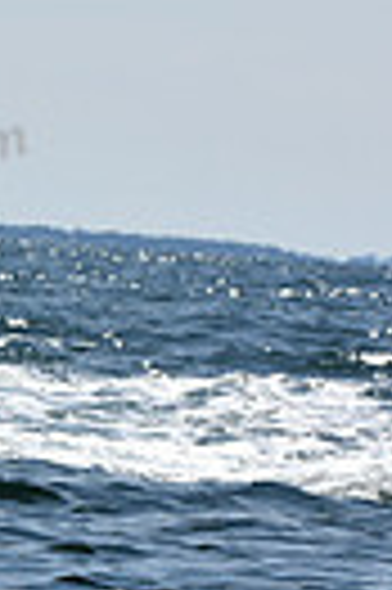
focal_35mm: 443
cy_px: 34
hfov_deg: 3.0
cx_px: -838
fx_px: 7254
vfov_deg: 4.7
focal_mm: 100
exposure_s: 1/1600
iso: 250
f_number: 8
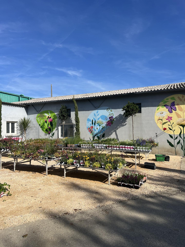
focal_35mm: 26
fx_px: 185
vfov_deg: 67.3
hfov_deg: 53.1
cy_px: 124
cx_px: 92
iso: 50
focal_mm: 5.7
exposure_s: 1/5076
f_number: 1.5
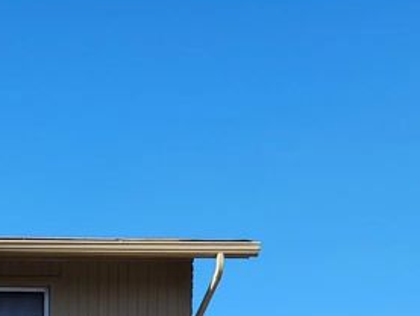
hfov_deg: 18.9
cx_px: -124
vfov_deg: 13.8
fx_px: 1165
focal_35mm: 96
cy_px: 568
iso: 40
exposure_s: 1/1350
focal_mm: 5.4
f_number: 1.8
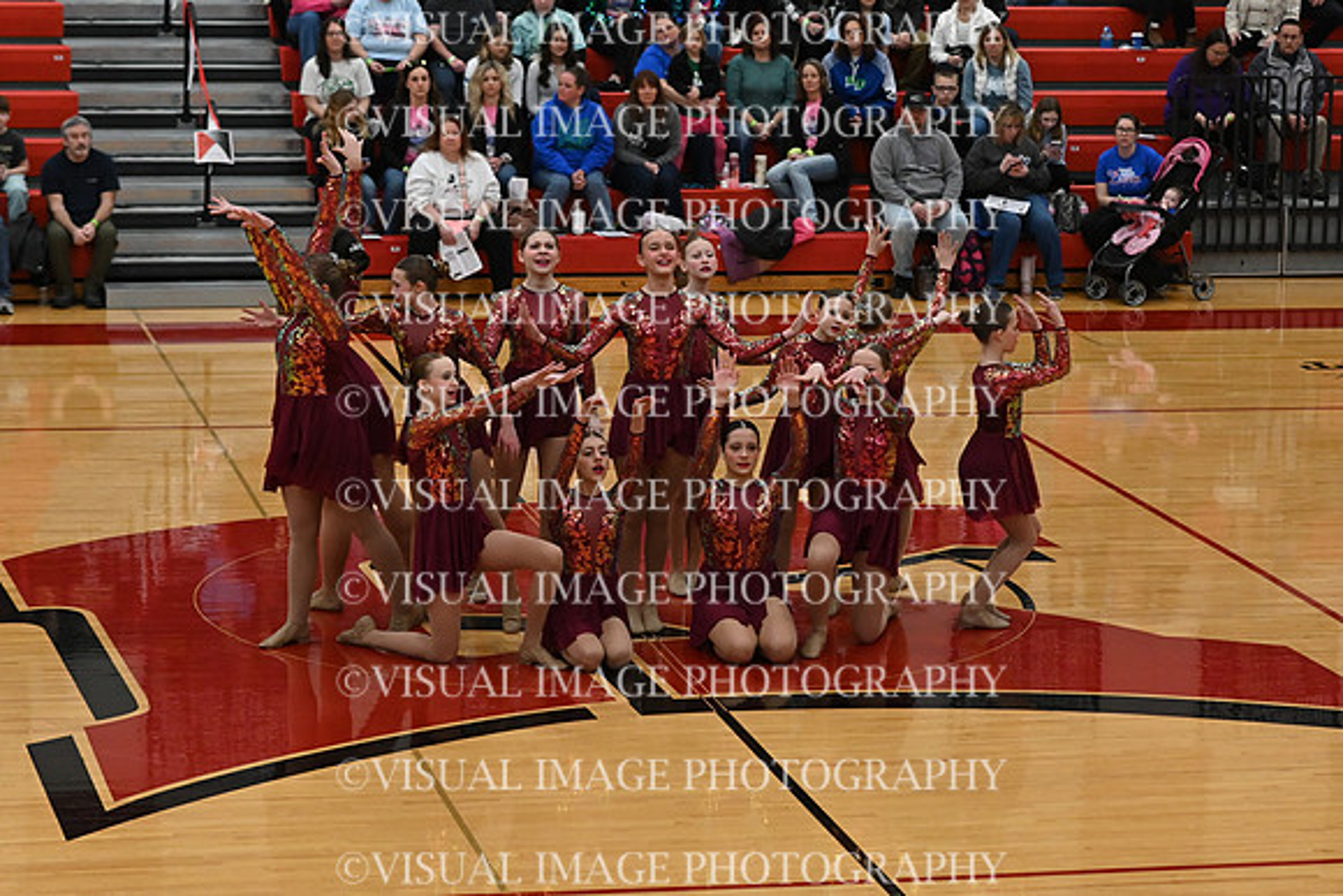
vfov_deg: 13.0
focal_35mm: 105
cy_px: 448
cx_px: 672
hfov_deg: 19.5
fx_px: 3918
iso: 3200
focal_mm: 70
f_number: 4
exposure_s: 1/400
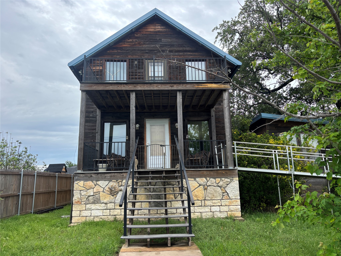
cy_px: 128
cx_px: 170
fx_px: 256
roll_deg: +1.3
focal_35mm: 26
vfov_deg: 53.1
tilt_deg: +12.3
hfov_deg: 67.3
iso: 50
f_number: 1.6
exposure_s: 1/970
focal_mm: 5.96
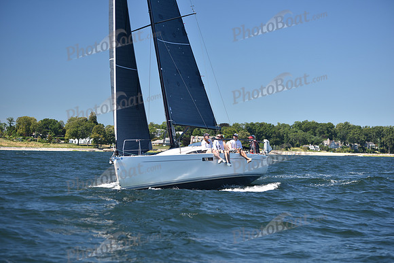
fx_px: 1073
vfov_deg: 14.0
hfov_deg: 20.8
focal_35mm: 98
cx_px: 197
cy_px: 132
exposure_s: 1/800
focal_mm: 98
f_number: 3.2
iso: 200
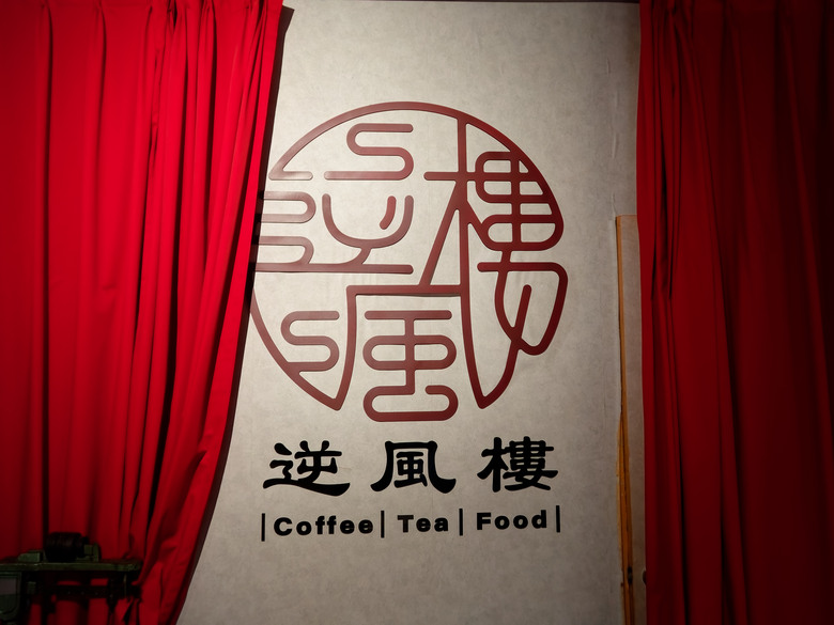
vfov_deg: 46.8
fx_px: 723
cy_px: 312
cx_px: 417
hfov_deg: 60.0
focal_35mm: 30
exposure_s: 1/80
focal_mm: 5.4
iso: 400
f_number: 2.3
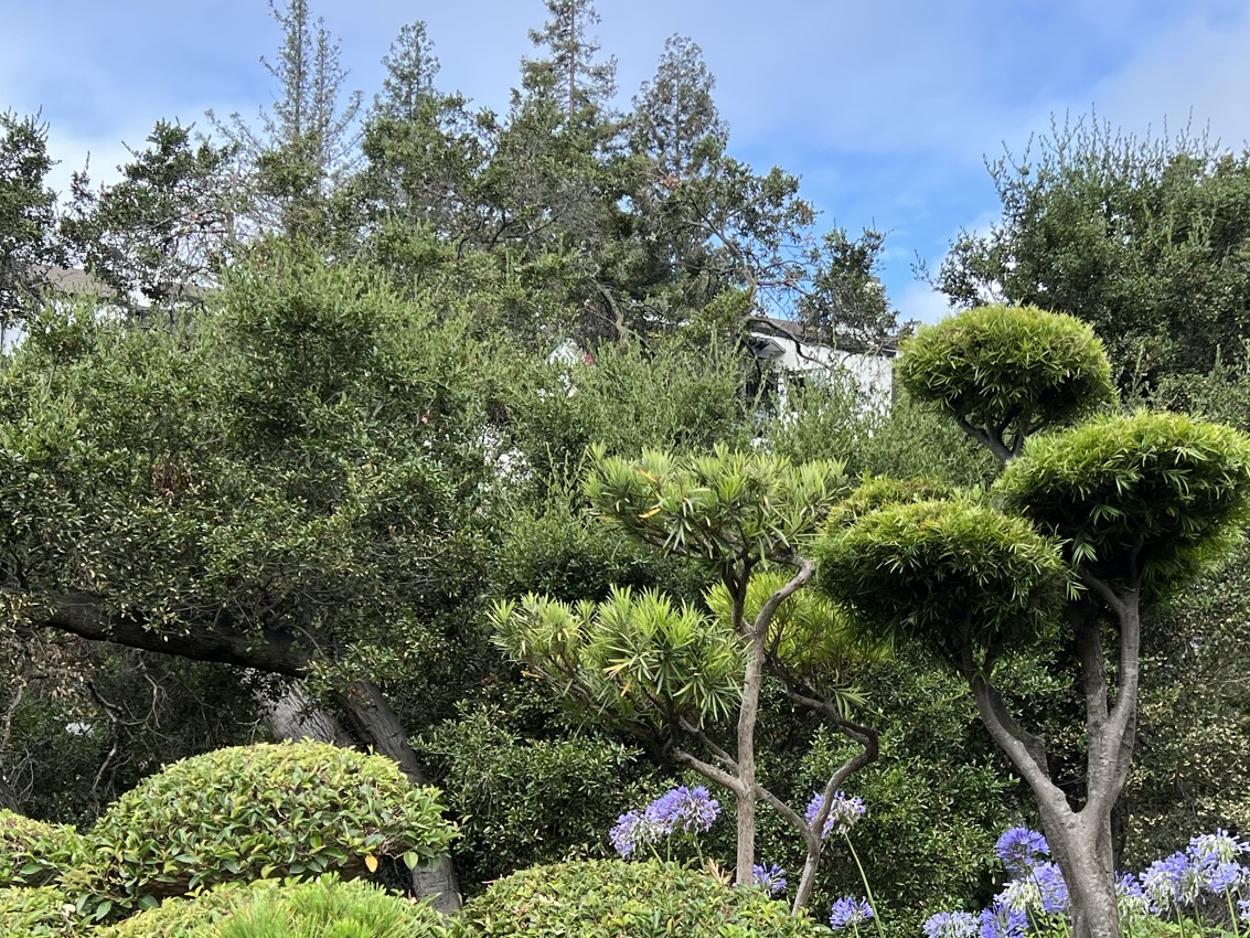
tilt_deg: +4.8
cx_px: 889
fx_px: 1697
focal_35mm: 47
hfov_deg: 39.6
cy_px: 686
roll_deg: +0.8
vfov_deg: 30.4
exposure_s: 1/1124
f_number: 1.5
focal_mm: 5.7
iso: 50
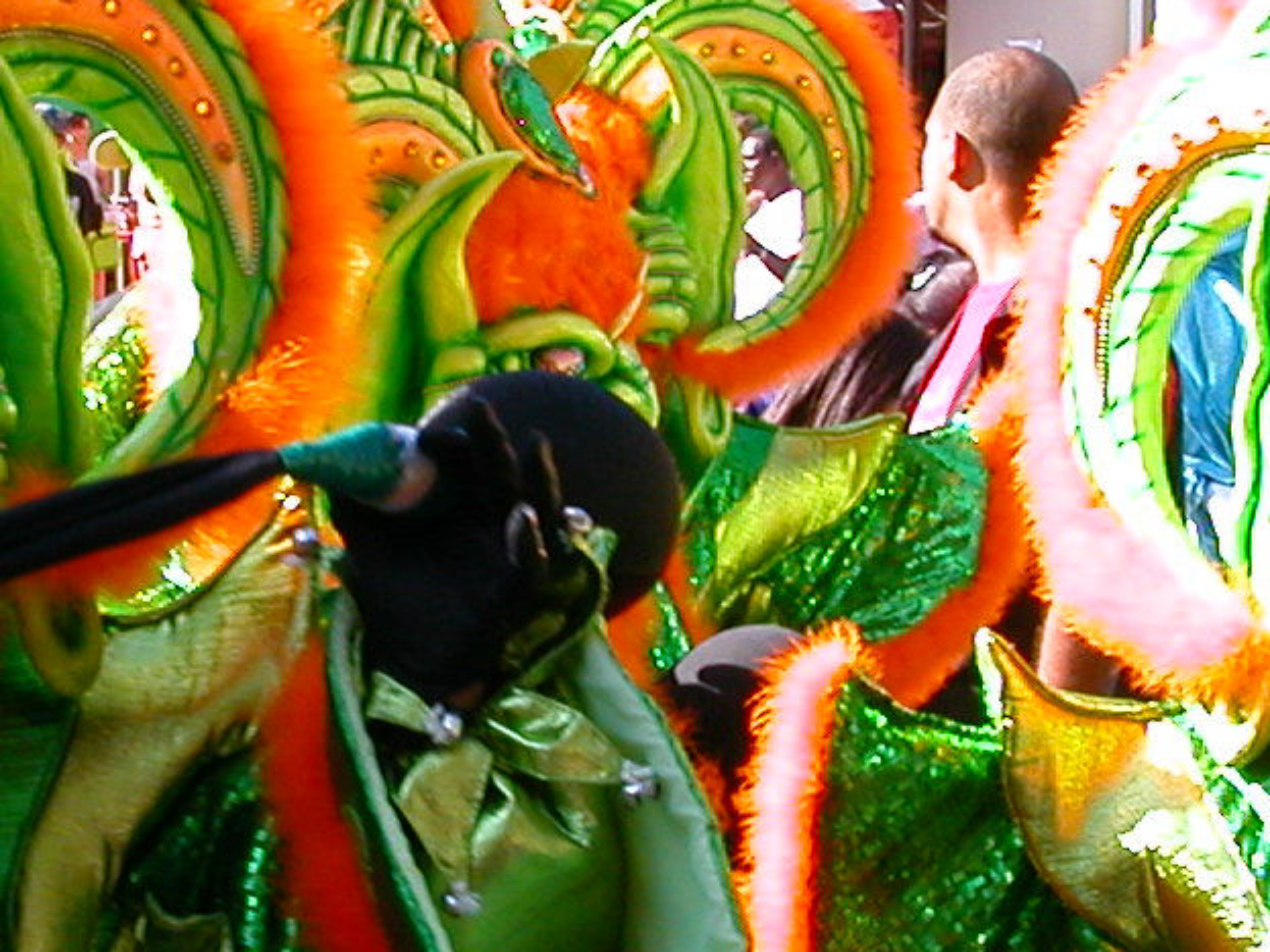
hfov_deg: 20.5
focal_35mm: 95
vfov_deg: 15.5
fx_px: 3485
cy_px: 563
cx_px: 326
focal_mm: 5.6
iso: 100
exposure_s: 1/137
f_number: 4.5
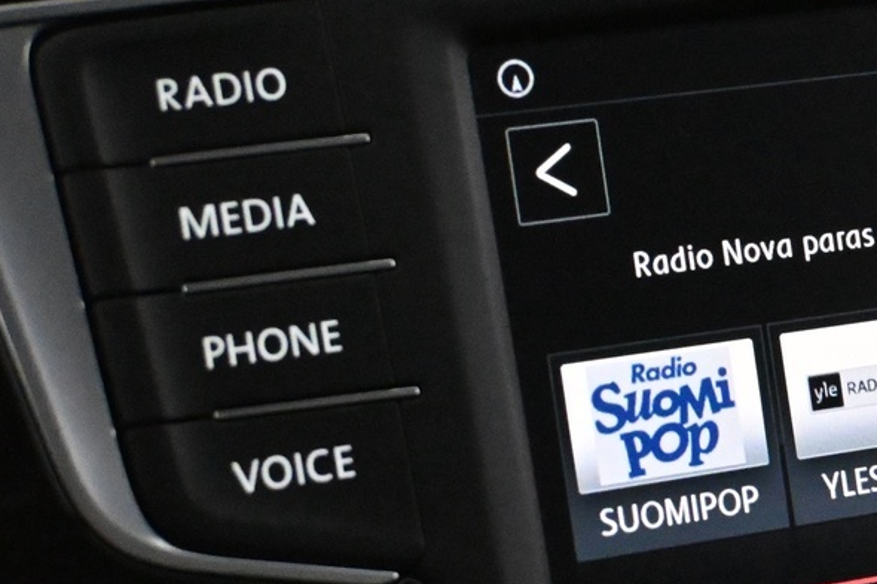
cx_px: 991
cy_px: 354
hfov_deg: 13.2
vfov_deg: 9.0
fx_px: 3711
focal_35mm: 152
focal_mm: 37
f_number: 5.3
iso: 10000
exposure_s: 1/125
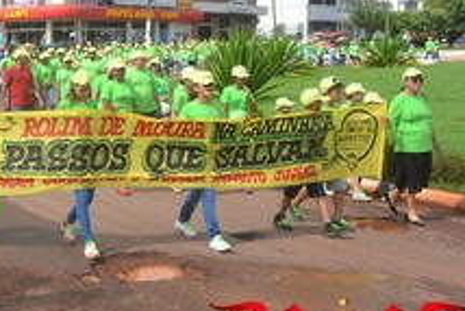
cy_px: 113
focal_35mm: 63
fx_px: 814
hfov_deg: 30.0
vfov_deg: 21.5
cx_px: 17
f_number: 9
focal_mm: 20
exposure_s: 1/320
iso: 100
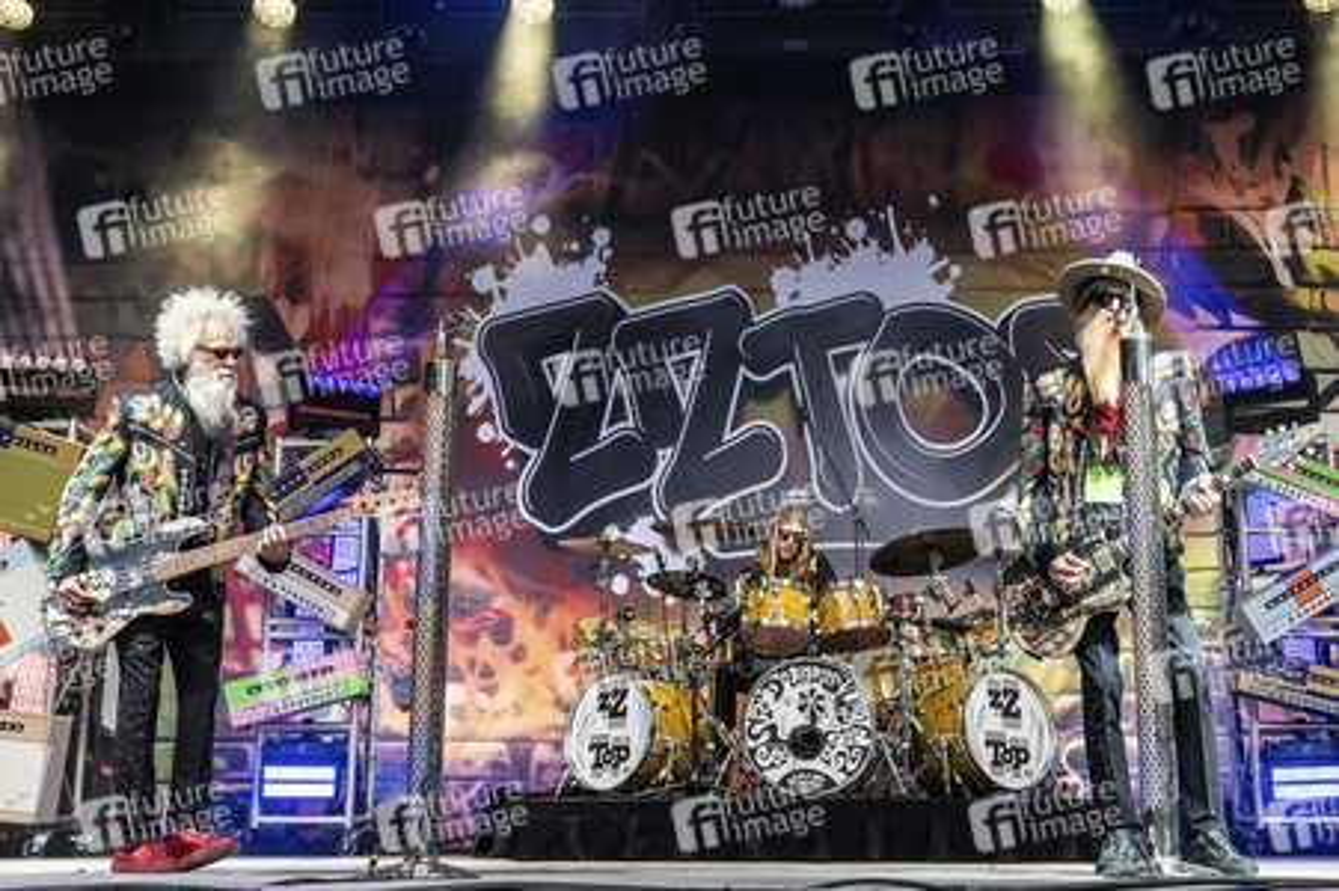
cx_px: 670
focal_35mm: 43
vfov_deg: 31.1
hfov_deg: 45.5
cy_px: 446
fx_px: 1598
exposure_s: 1/250
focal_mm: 43
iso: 1250
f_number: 9
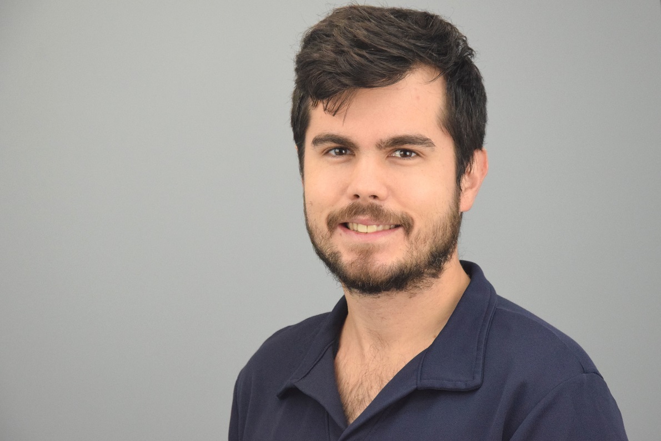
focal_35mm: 147
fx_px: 2699
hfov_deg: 14.0
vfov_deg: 9.3
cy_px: 220
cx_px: 330
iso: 4000
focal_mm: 98
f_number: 7.1
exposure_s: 1/250
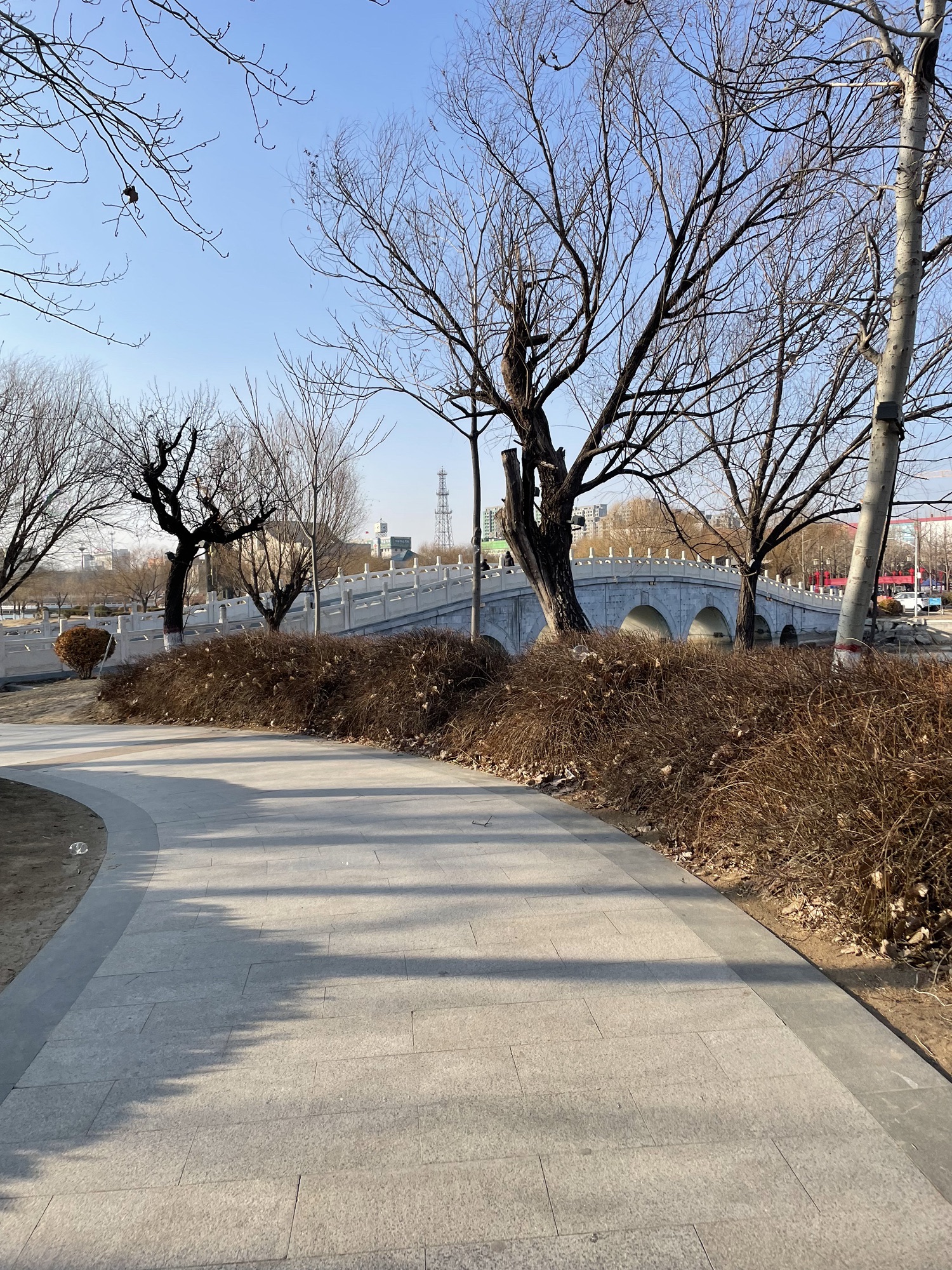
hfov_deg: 53.1
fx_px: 953
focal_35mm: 26
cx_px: 476
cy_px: 635
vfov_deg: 67.3
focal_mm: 4.2
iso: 32
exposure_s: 1/2212
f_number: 1.6
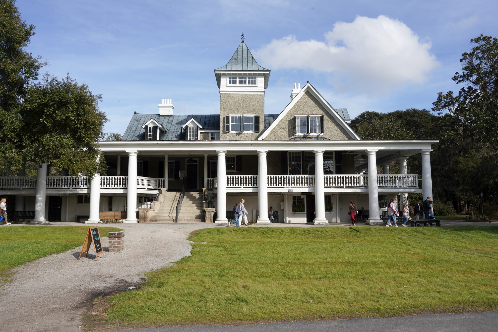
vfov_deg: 46.4
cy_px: 166
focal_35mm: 28
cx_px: 249
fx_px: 387
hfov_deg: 65.5
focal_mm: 28
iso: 200
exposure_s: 1/100
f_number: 22
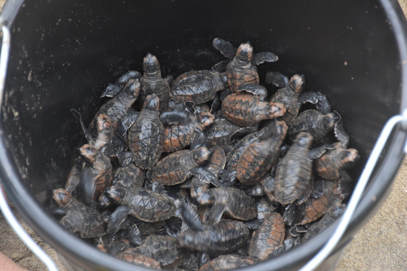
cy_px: 136
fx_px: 1696
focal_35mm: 150
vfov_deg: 9.2
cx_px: 204
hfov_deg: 13.7
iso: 900
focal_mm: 100
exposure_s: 1/60
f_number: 5.6
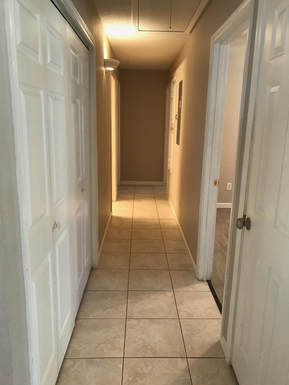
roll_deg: -2.3
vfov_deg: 63.4
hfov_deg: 49.7
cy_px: 192
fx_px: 312
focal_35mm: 28
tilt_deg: -12.3
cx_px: 144
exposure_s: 1/17
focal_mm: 3.99
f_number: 1.8
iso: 40
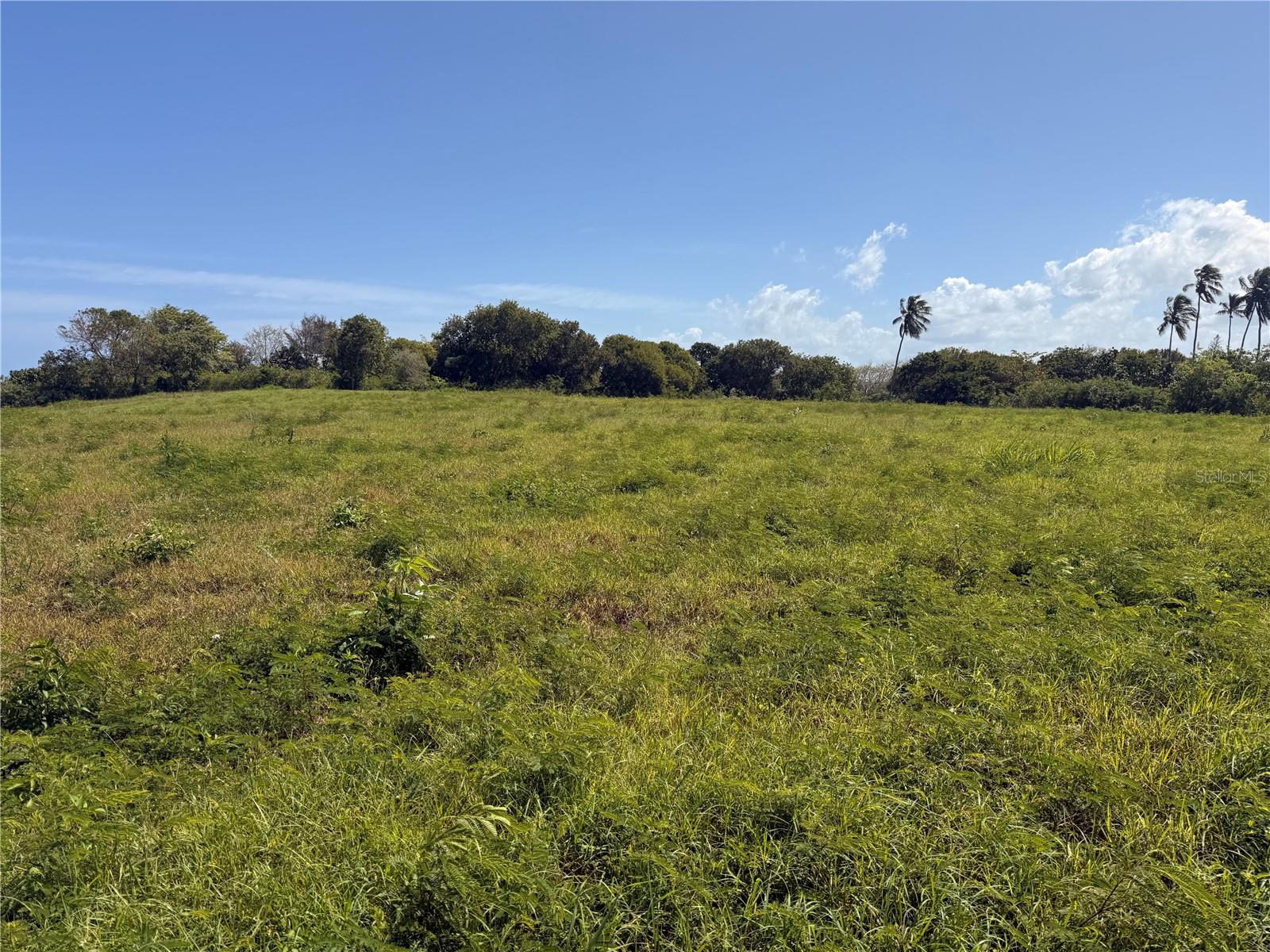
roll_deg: -1.6
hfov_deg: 71.6
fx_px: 881
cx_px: 635
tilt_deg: -6.6
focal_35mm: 24
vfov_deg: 56.8
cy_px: 476
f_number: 1.78
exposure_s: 1/4975
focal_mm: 6.76
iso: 80
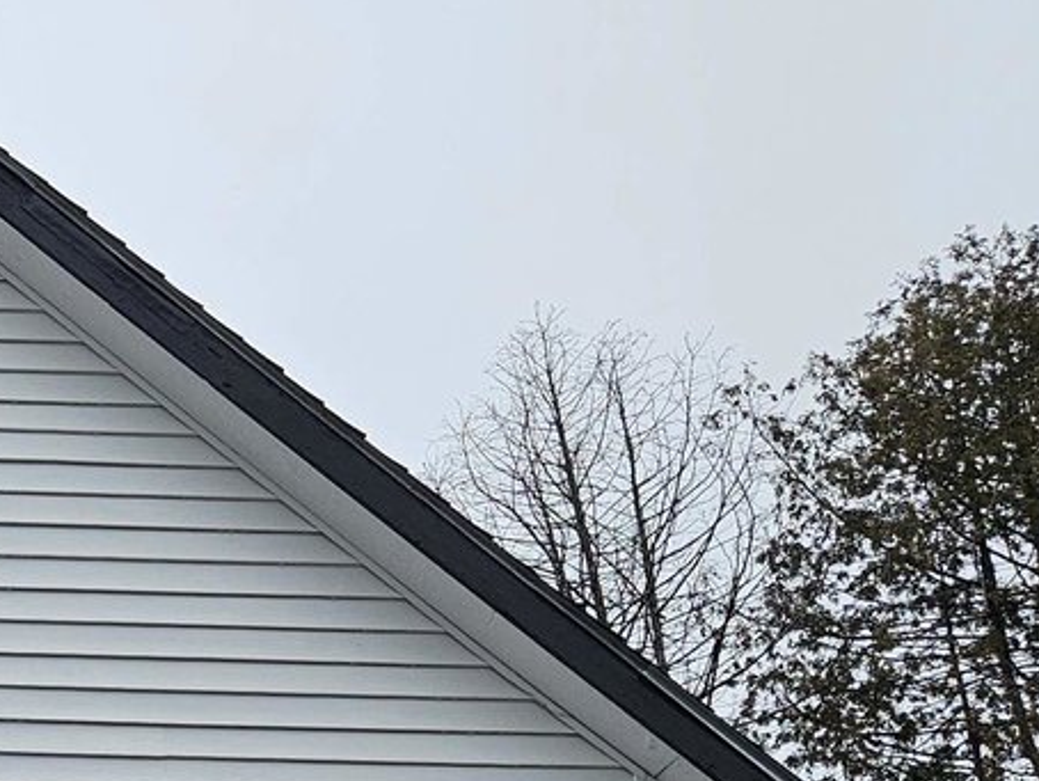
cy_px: 994
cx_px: -455
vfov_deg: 17.2
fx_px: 2433
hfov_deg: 21.0
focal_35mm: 81
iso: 40
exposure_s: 1/2000
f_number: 1.8
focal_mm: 5.4
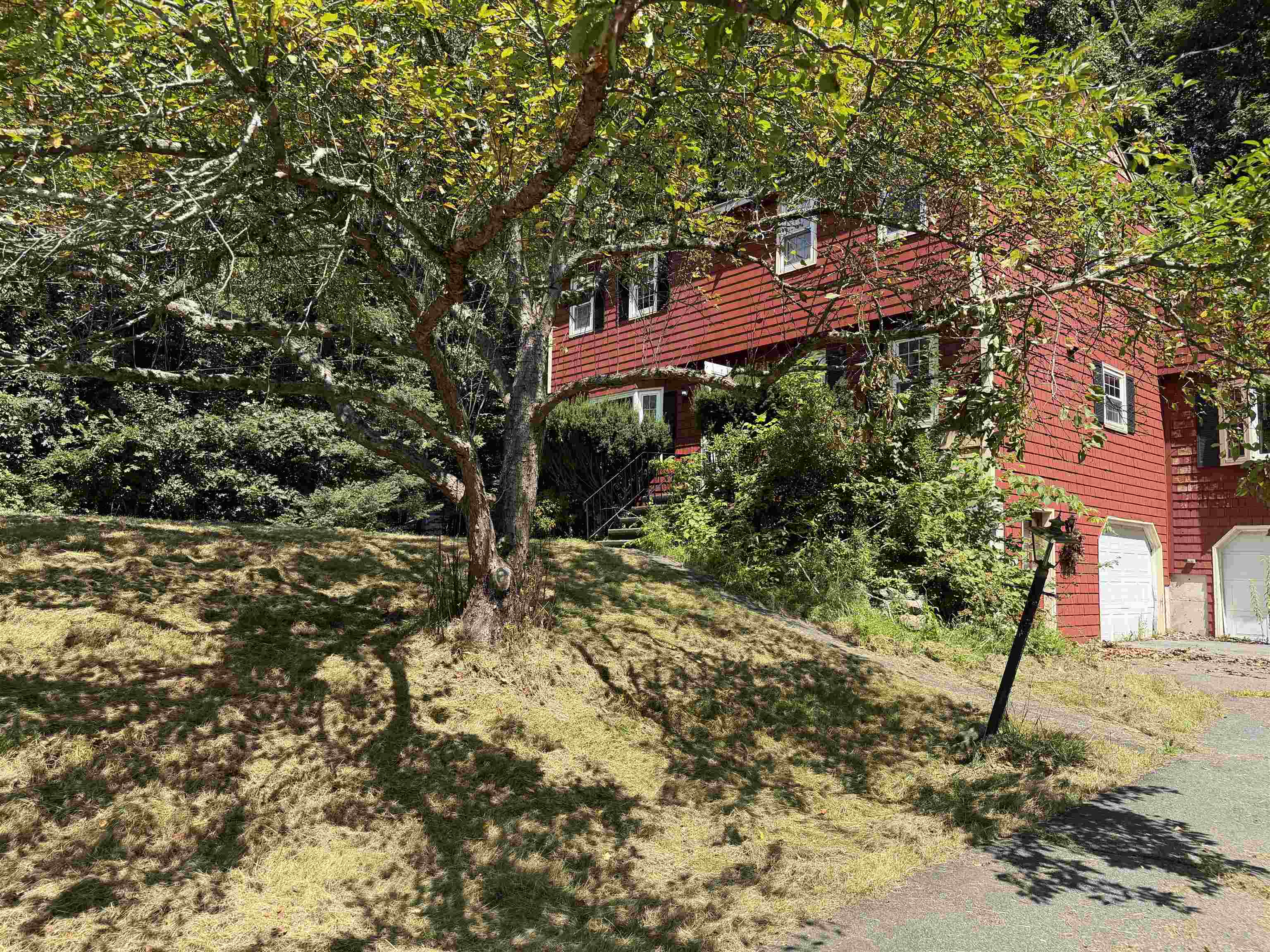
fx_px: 881
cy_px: 476
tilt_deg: +5.7
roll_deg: -0.9
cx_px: 635
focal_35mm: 24
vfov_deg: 56.8
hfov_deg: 71.6
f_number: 1.78
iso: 100
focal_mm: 6.76
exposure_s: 1/2232
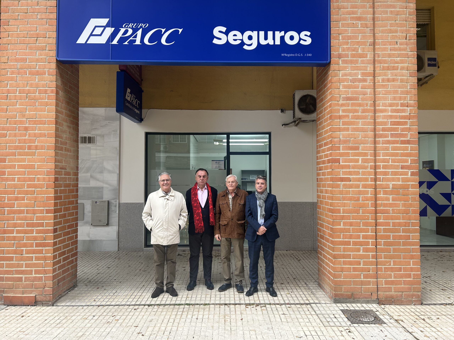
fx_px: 341
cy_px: 170
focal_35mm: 26
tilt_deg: +1.5
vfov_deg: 53.1
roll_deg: +0.2
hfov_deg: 67.3
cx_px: 227
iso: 32
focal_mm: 5.7
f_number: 1.5
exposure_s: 1/126
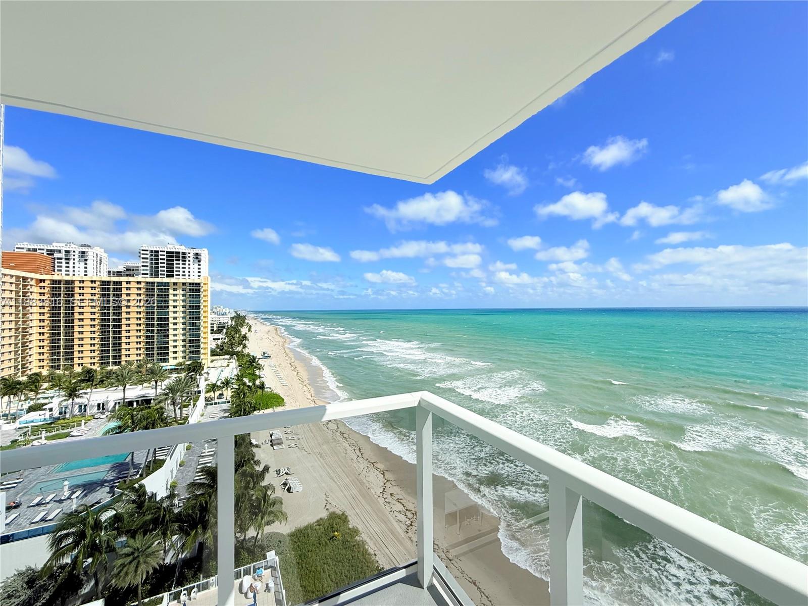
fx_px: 327
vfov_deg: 85.7
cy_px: 303
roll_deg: +0.0
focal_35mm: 14
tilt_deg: +0.6
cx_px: 404
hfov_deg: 102.1
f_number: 2.2
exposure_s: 1/4149
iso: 50
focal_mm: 2.22
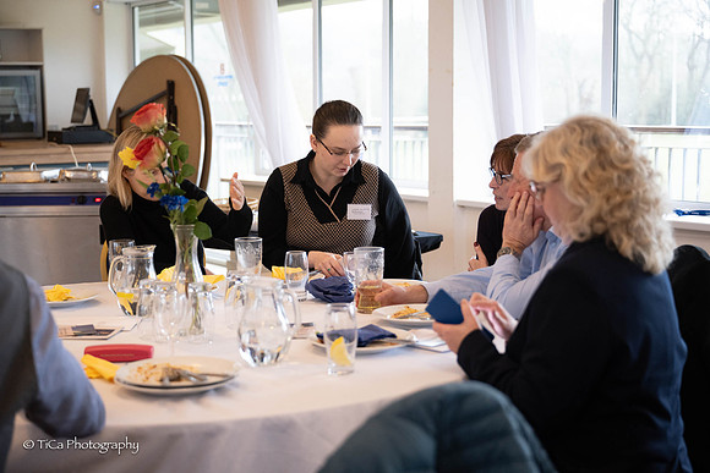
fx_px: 1124
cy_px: 236
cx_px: 355
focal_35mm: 57
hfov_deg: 35.0
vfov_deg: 23.8
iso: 1000
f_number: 3.2
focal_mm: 57
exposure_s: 1/60
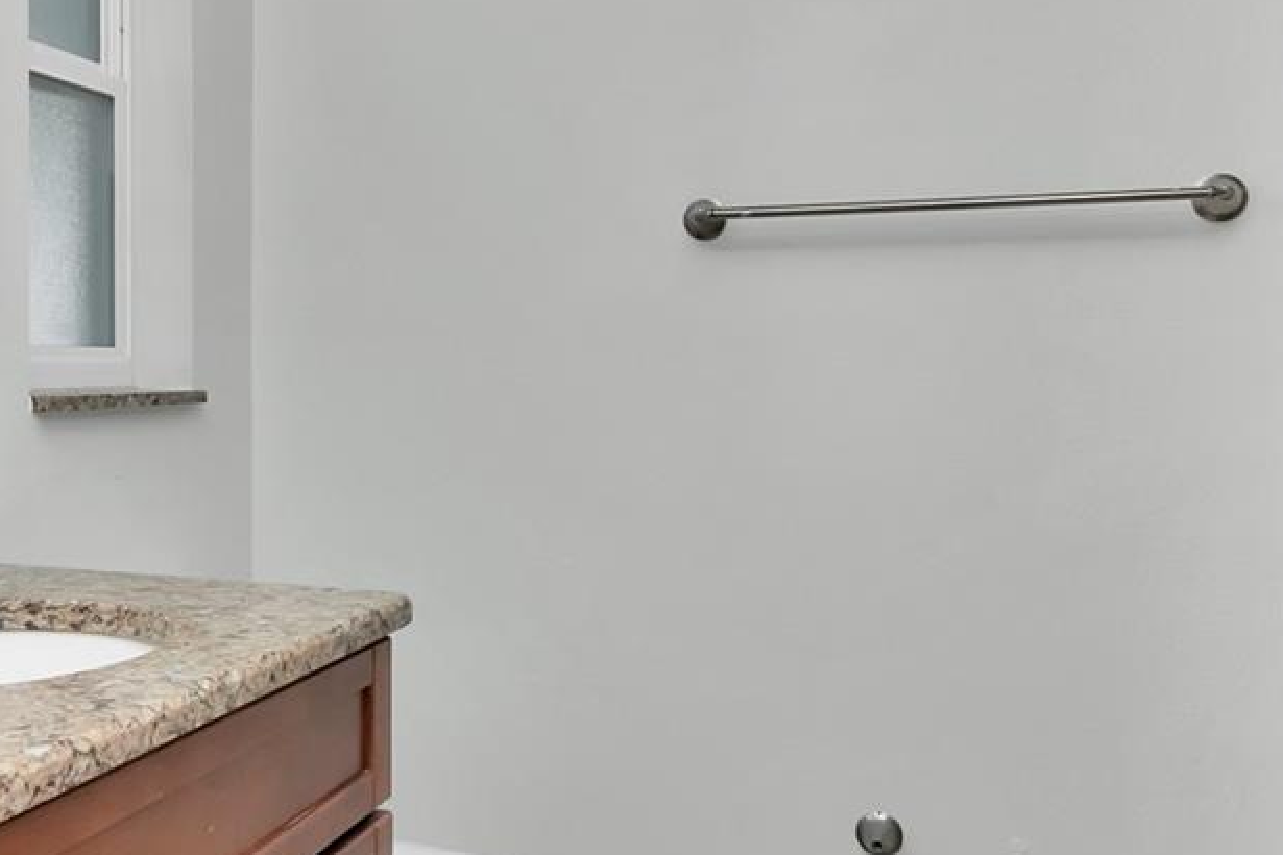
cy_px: 380
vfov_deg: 34.2
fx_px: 1390
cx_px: 248
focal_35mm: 39
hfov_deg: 46.8
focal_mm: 10
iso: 500
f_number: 10
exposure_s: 1/200
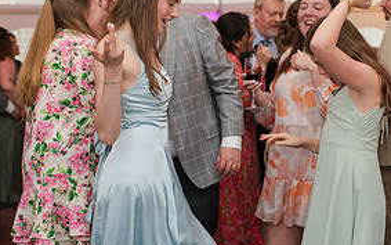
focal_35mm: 73
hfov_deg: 27.9
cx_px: 278
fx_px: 778
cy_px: 130
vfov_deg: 17.9
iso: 800
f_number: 3.2
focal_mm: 35
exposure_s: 1/200
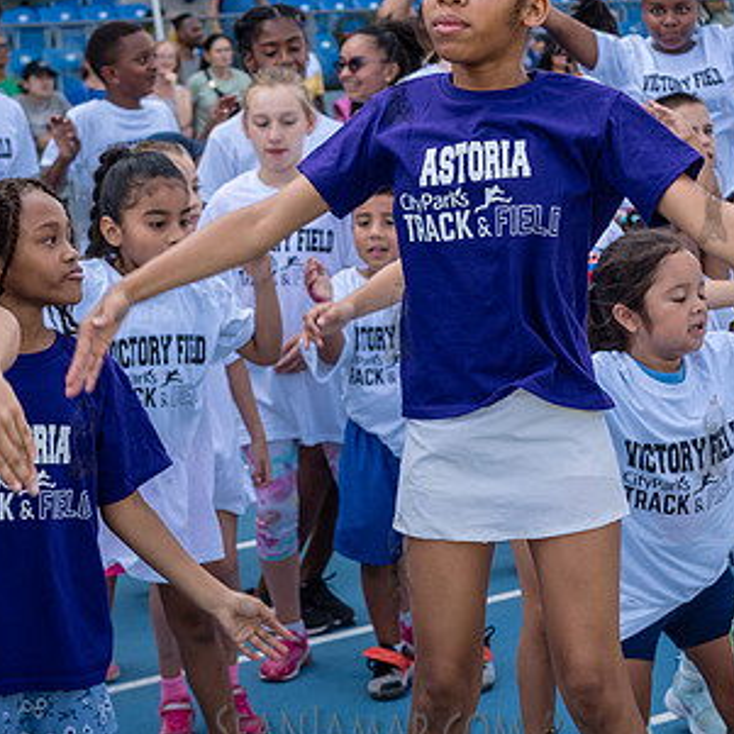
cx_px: 397
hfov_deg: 16.1
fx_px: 2591
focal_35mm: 108
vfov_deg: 16.1
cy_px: 318
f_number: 5.6
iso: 400
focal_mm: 66
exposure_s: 1/500
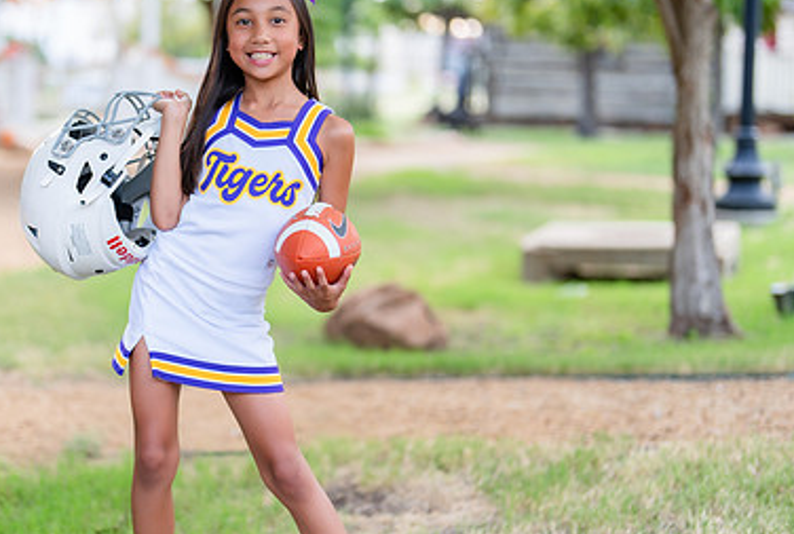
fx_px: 1836
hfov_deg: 24.3
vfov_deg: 16.6
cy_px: 264
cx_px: 251
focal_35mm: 83
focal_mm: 50
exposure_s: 1/400
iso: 100
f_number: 1.2
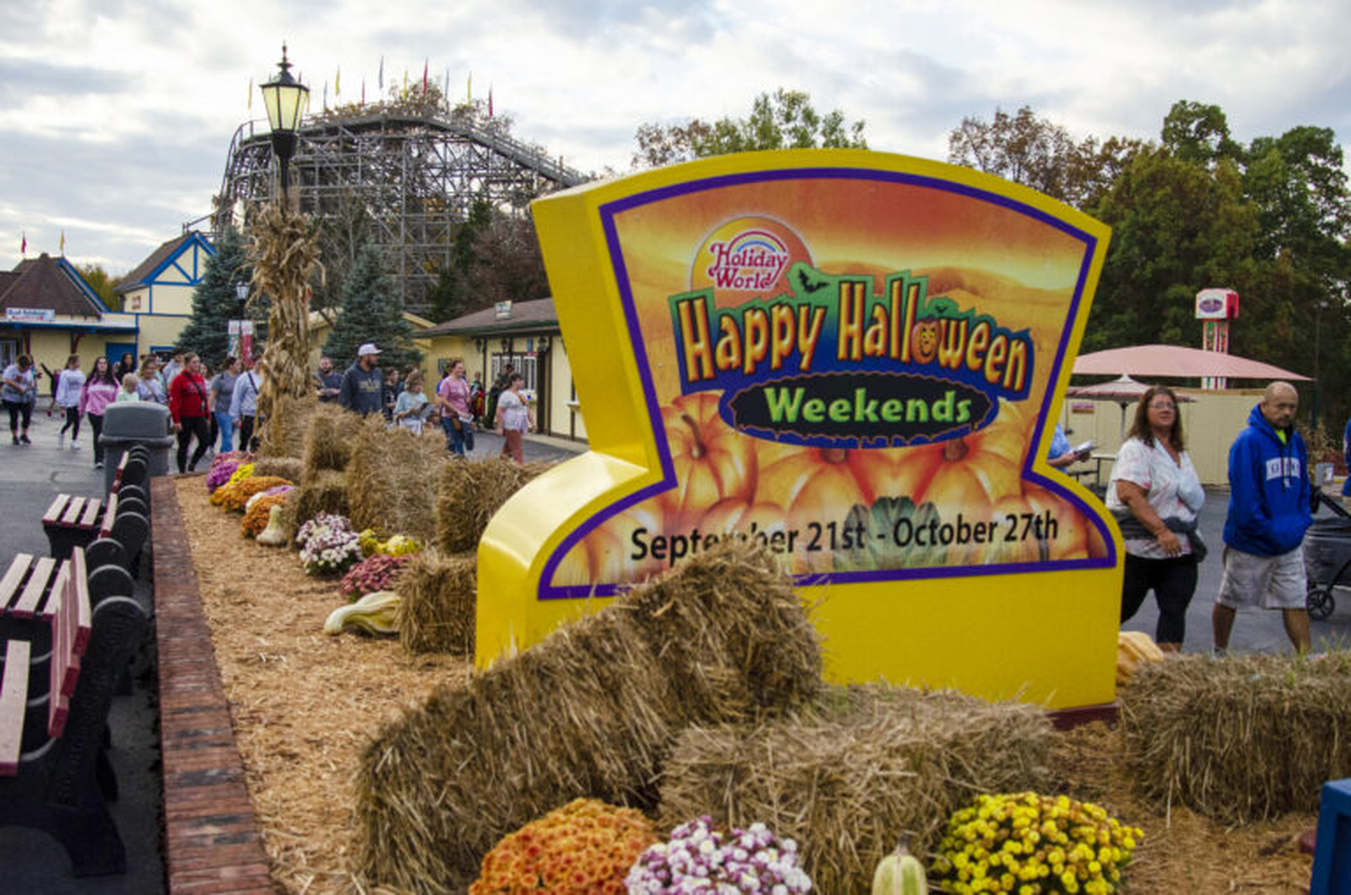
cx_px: 676
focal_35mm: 36
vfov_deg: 36.7
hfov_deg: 53.2
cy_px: 448
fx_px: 1348
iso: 1250
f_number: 3.5
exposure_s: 1/4000
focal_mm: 24
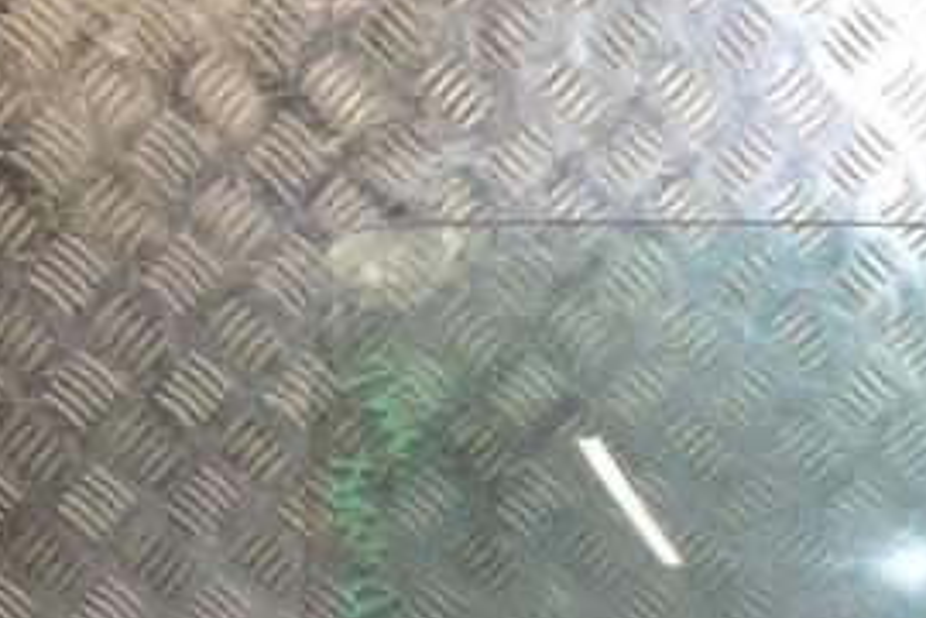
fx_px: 2058
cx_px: 950
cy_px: 645
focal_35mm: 80
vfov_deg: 16.6
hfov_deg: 24.1
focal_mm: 24
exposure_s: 1/200
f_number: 6.3
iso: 800
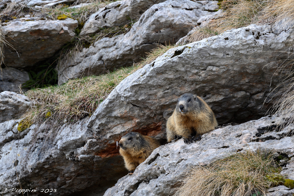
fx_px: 3266
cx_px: 147
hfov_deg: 5.2
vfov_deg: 3.4
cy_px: 98
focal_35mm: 400
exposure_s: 1/125
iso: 280
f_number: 11
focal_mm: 400
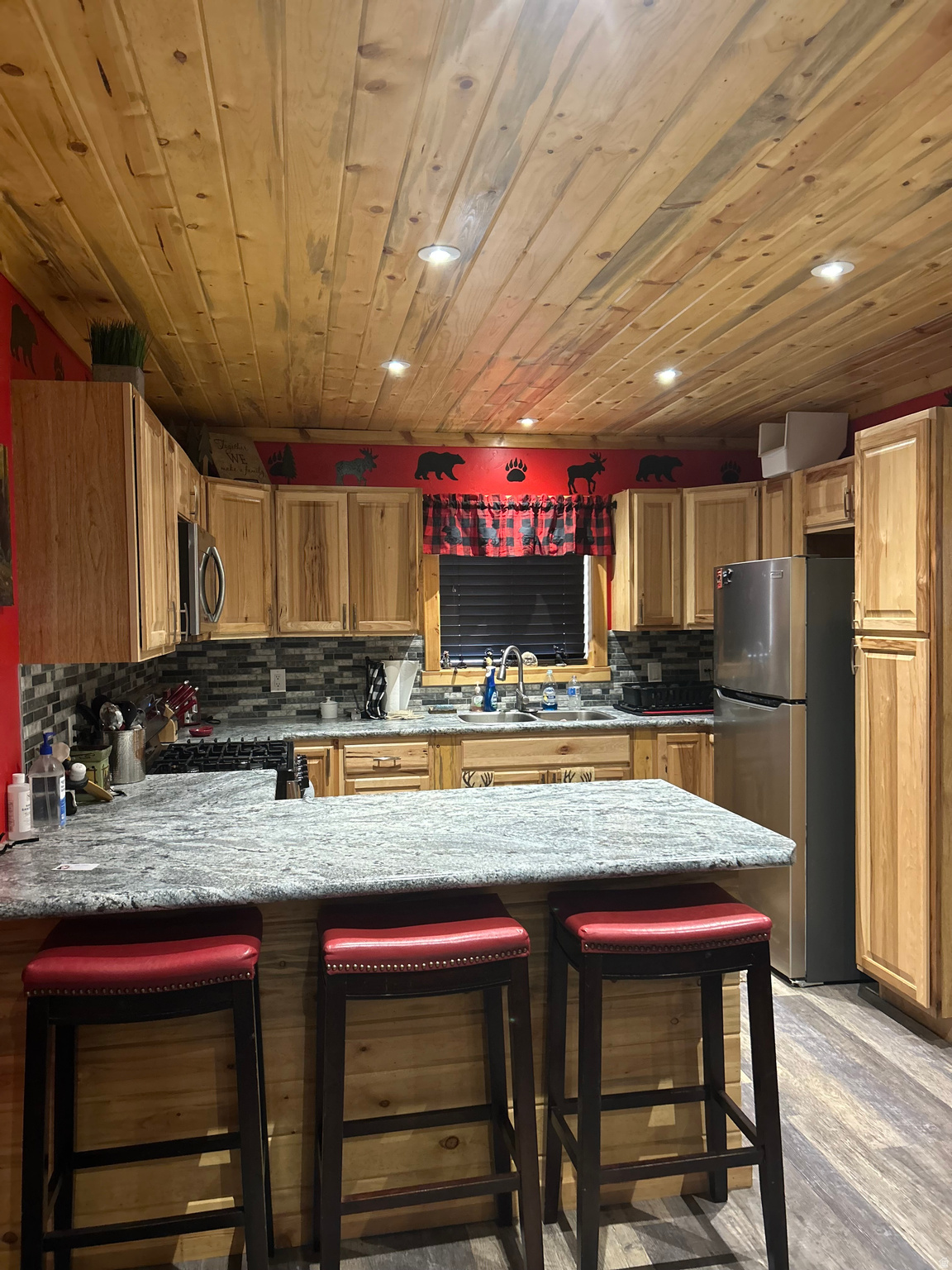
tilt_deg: -1.7
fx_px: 953
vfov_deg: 67.3
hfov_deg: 53.1
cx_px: 476
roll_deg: +0.7
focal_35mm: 26
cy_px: 635
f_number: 1.5
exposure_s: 1/40
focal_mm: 5.7
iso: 400
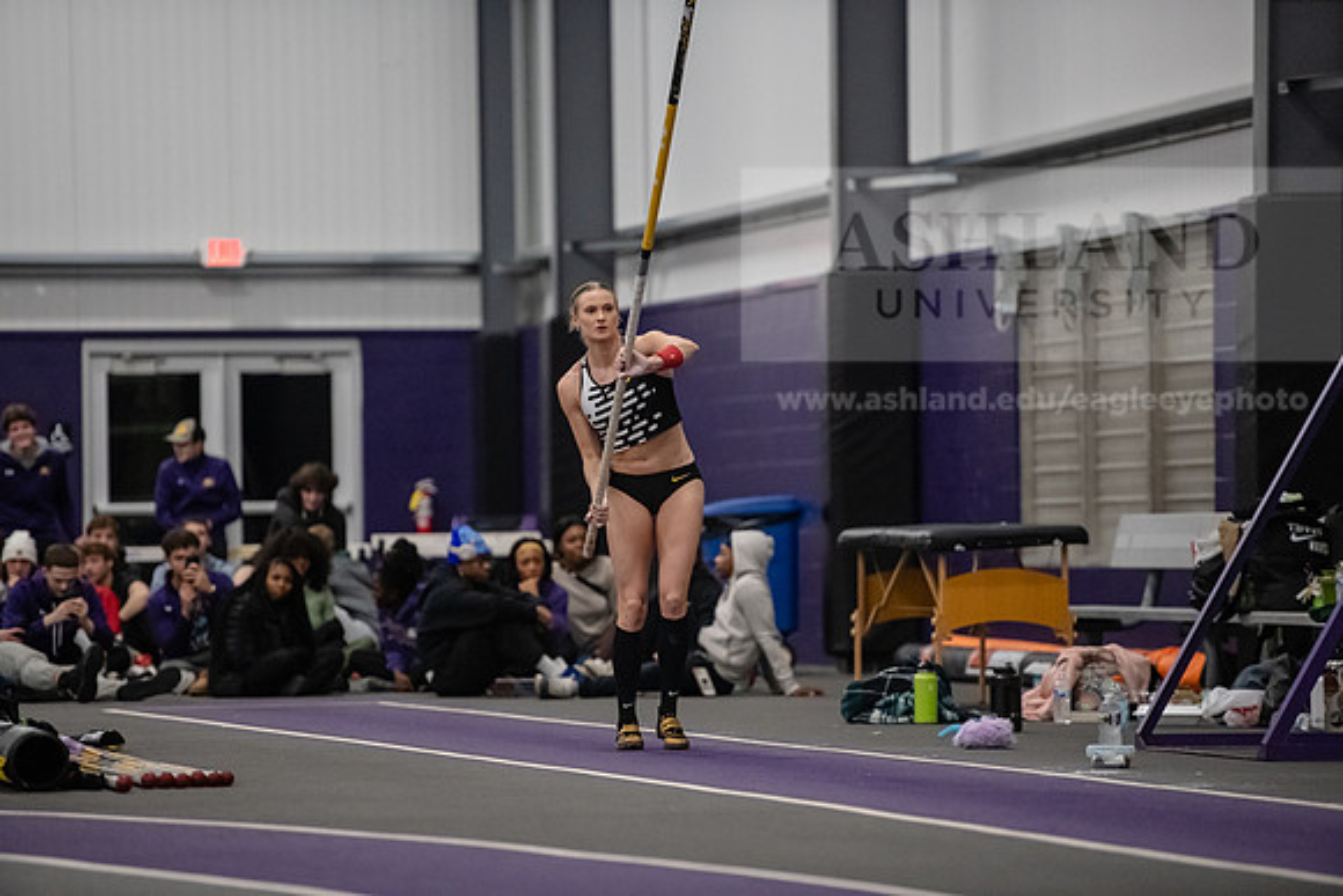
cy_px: 448
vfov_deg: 7.0
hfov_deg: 10.5
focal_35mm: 195
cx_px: 672
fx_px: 7276
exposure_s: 1/800
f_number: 2.8
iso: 6400
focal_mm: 195
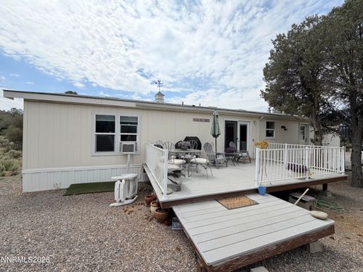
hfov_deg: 102.1
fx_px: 147
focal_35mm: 14
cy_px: 136
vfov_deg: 85.7
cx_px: 182
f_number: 2.2
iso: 20
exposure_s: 1/1848
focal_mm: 2.22
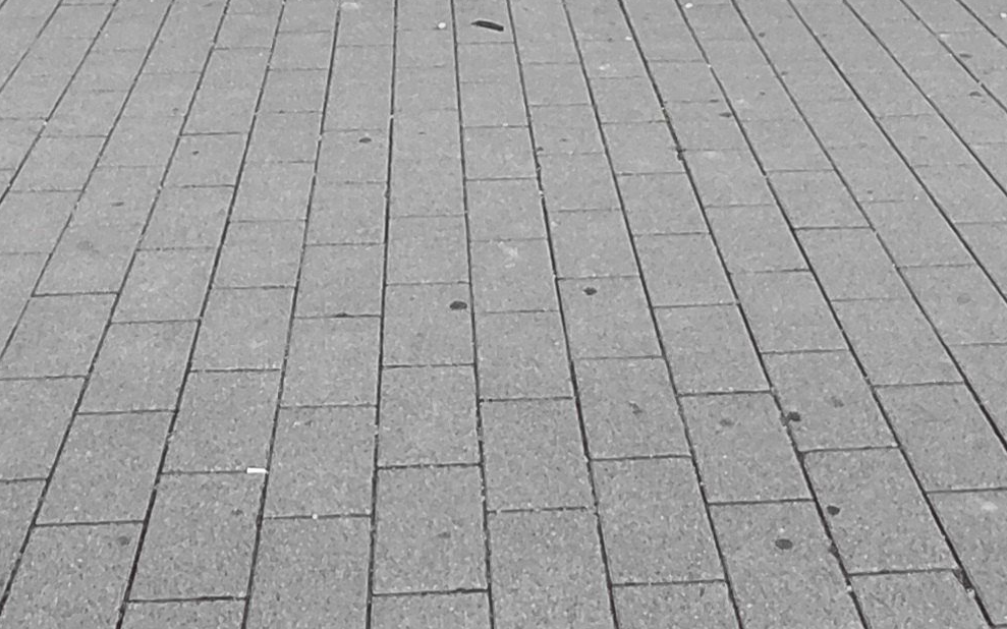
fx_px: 1537
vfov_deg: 17.4
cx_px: 493
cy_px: -591
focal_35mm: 56
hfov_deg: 36.3
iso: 40
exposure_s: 1/323
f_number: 2.2
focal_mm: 1.64
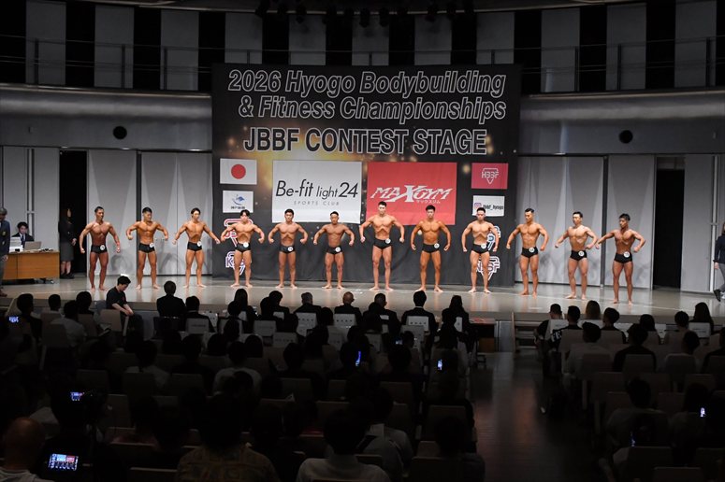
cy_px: 241
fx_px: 845
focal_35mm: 42
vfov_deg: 31.9
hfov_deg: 46.4
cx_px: 362
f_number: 5.6
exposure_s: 1/400
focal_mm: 28
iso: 6400
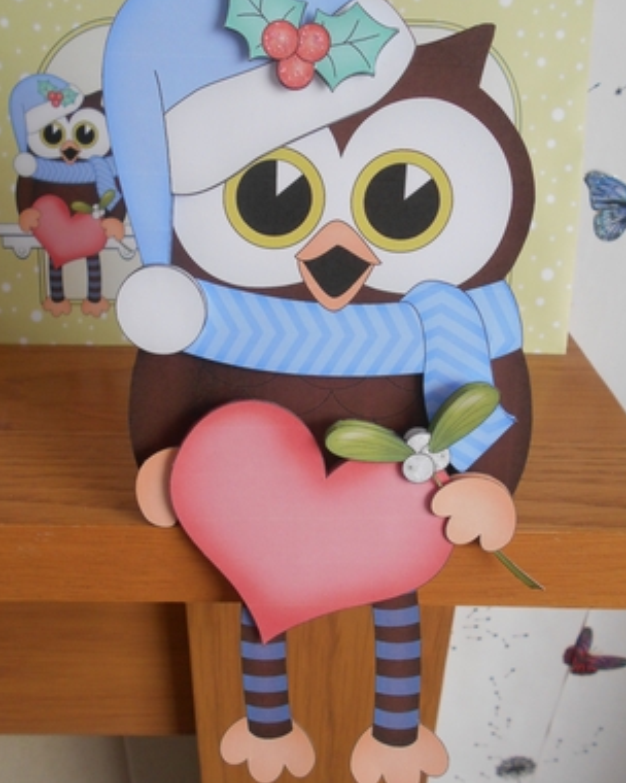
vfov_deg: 58.8
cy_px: 385
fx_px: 695
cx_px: 293
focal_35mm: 30
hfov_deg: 48.5
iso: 220
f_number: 3.2
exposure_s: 1/30
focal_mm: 4.6
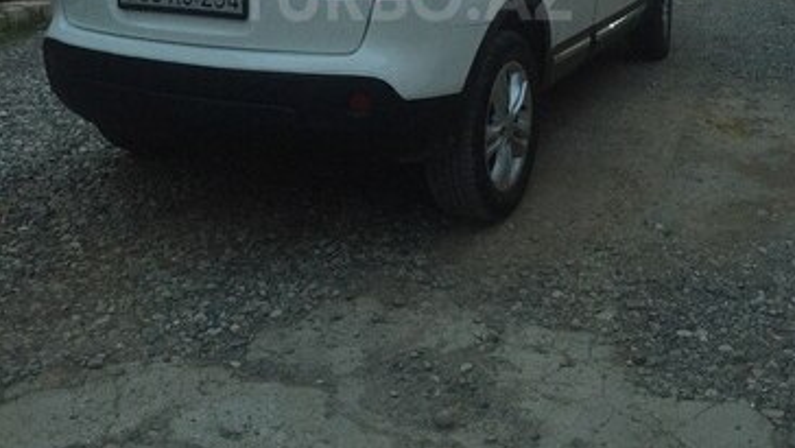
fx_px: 907
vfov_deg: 26.2
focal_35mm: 43
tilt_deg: -12.5
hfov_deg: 47.3
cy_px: -4
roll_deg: +1.3
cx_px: 404
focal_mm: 4.15
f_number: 2.2
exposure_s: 1/33
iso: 250
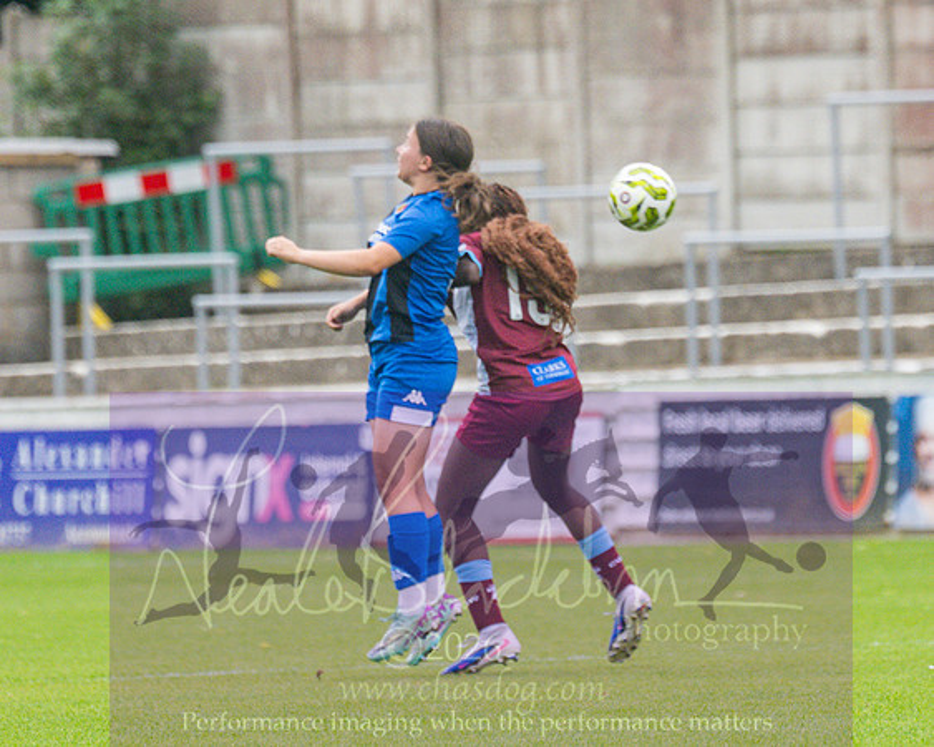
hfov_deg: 2.6
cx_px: 497
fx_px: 20507
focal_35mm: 742
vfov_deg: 2.1
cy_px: 304
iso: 640
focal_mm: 300
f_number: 4
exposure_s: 1/1000
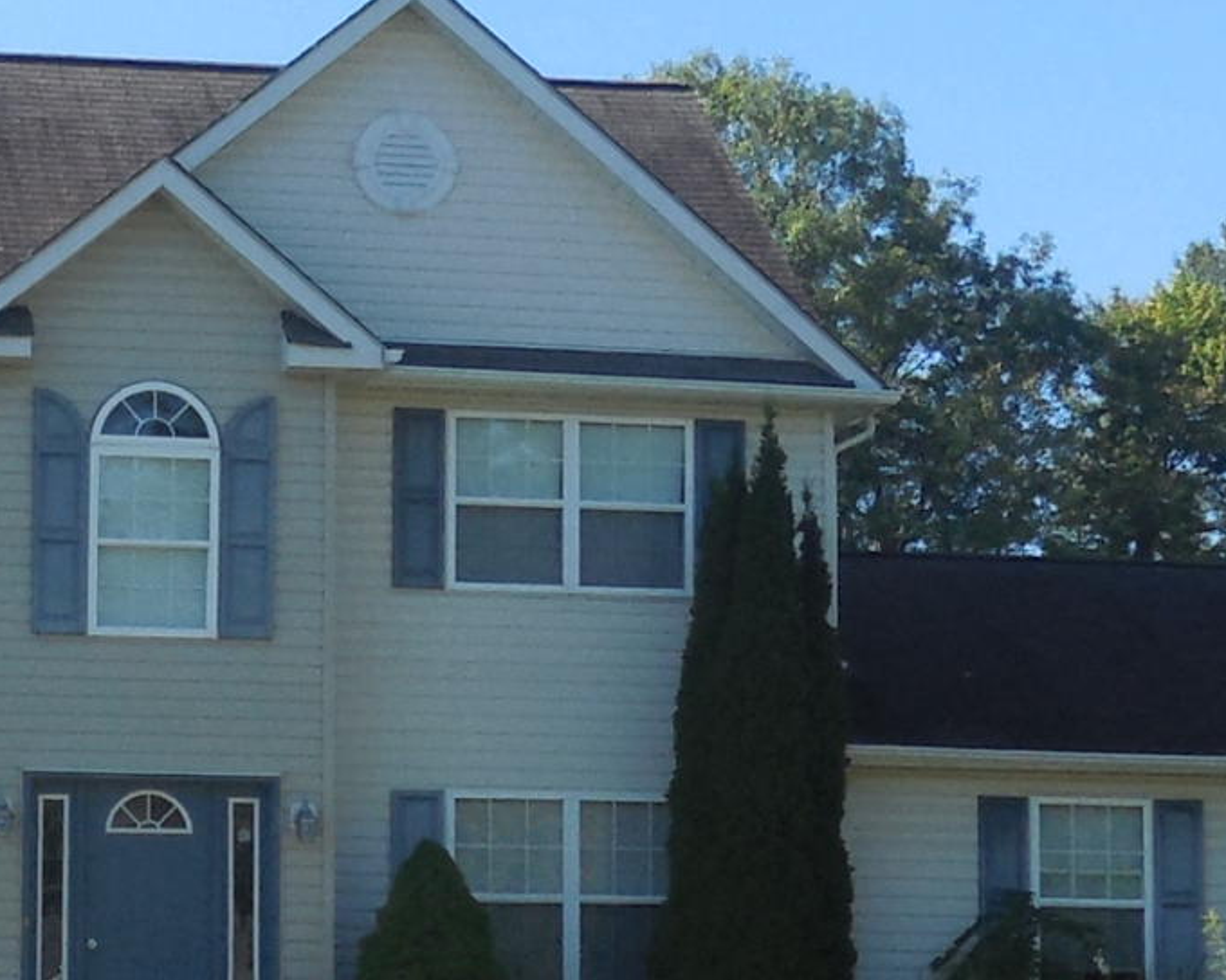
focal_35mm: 112
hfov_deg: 16.9
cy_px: 715
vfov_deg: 13.7
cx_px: 99
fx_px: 4064
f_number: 3.5
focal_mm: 4.6
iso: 125
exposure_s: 1/800
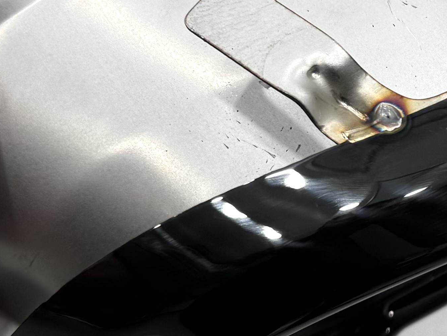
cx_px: 436
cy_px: 70
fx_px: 1317
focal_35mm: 102
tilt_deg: -65.9
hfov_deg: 18.8
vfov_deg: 14.4
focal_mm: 6.76
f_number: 1.78
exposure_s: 1/293
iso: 80
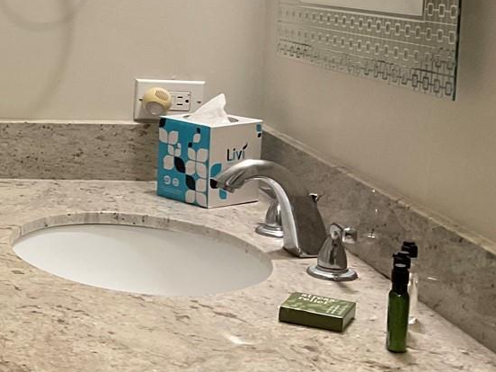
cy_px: 58
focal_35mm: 84
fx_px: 1204
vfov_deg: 17.4
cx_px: -215
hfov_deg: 20.4
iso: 64
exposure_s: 1/60
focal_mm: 3
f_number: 1.8
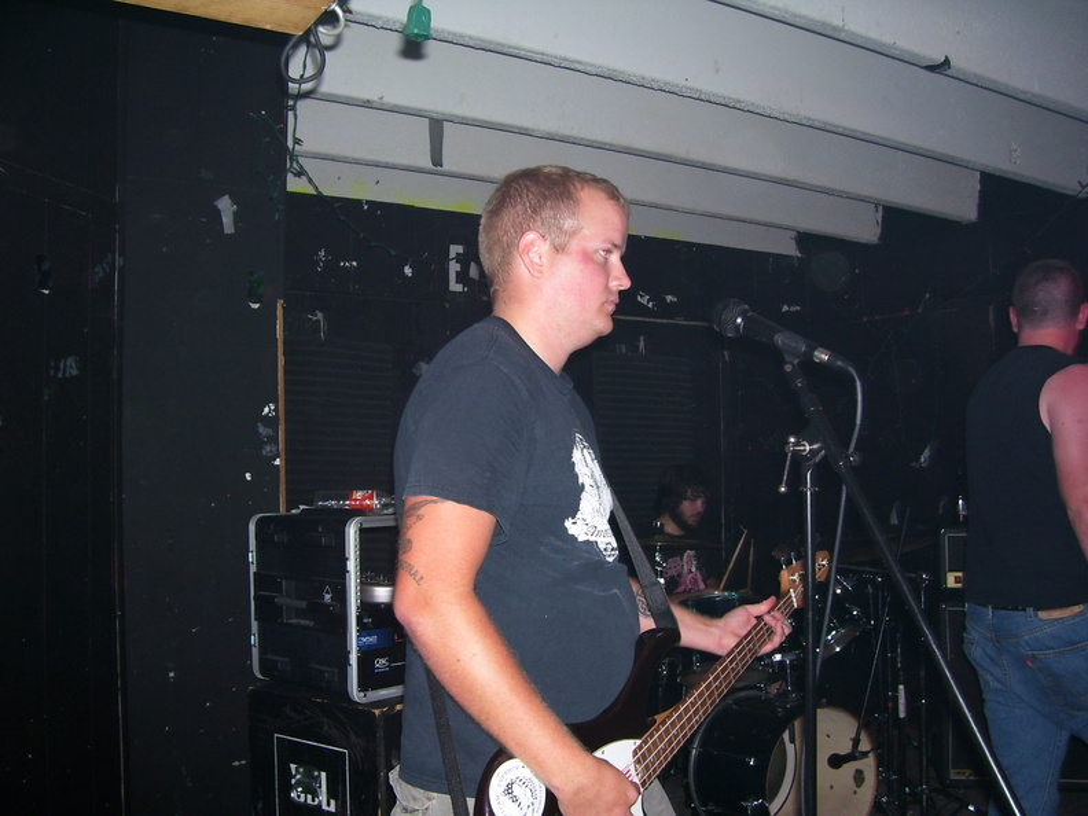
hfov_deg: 54.0
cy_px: 408
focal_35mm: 34
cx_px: 544
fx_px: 1069
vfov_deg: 41.8
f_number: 2.7
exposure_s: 1/60
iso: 80
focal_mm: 5.6
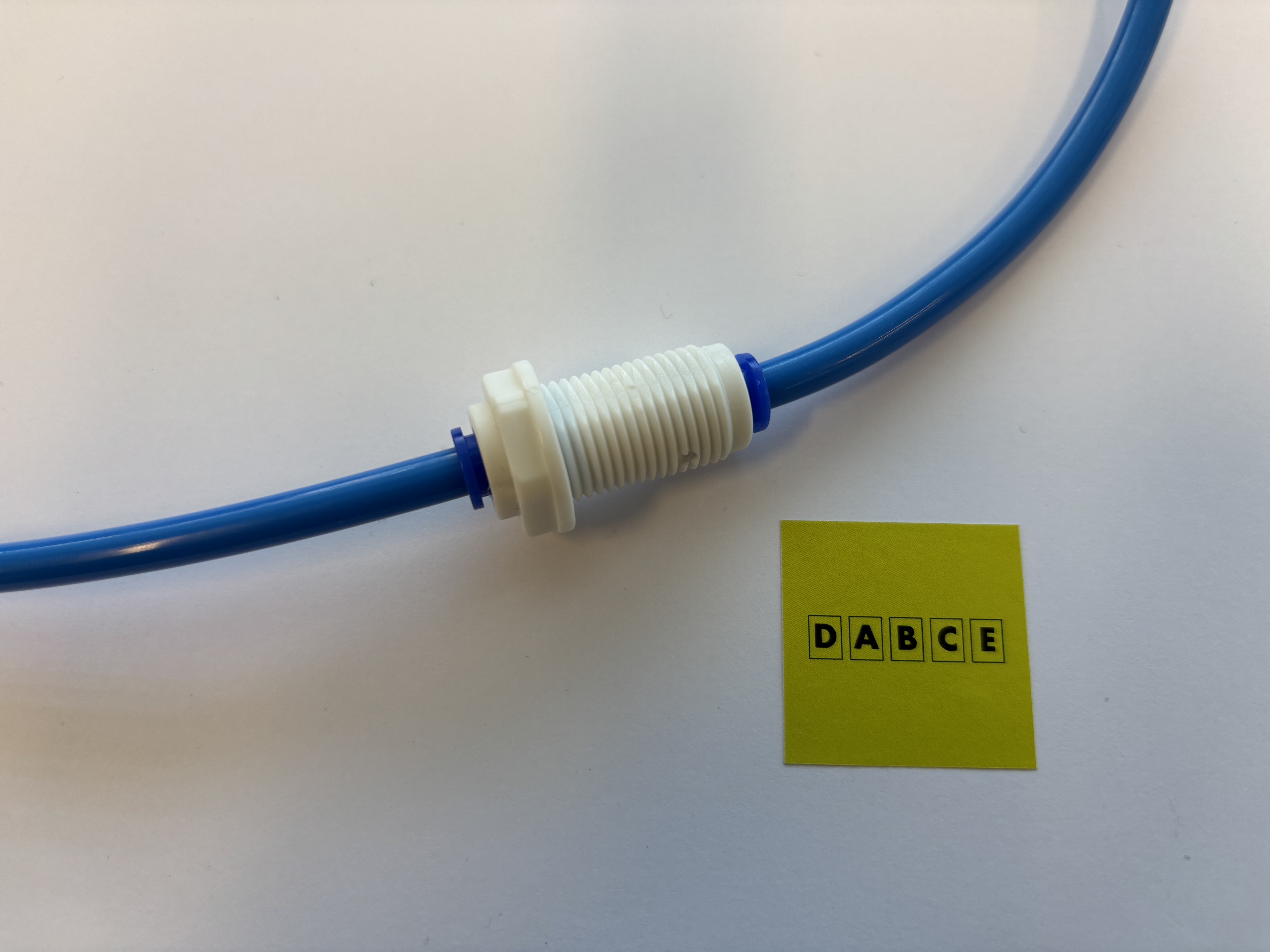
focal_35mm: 26
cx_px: 635
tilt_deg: -72.2
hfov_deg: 67.3
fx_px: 954
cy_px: 476
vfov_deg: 53.1
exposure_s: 1/143
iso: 40
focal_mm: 5.96
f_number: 1.6
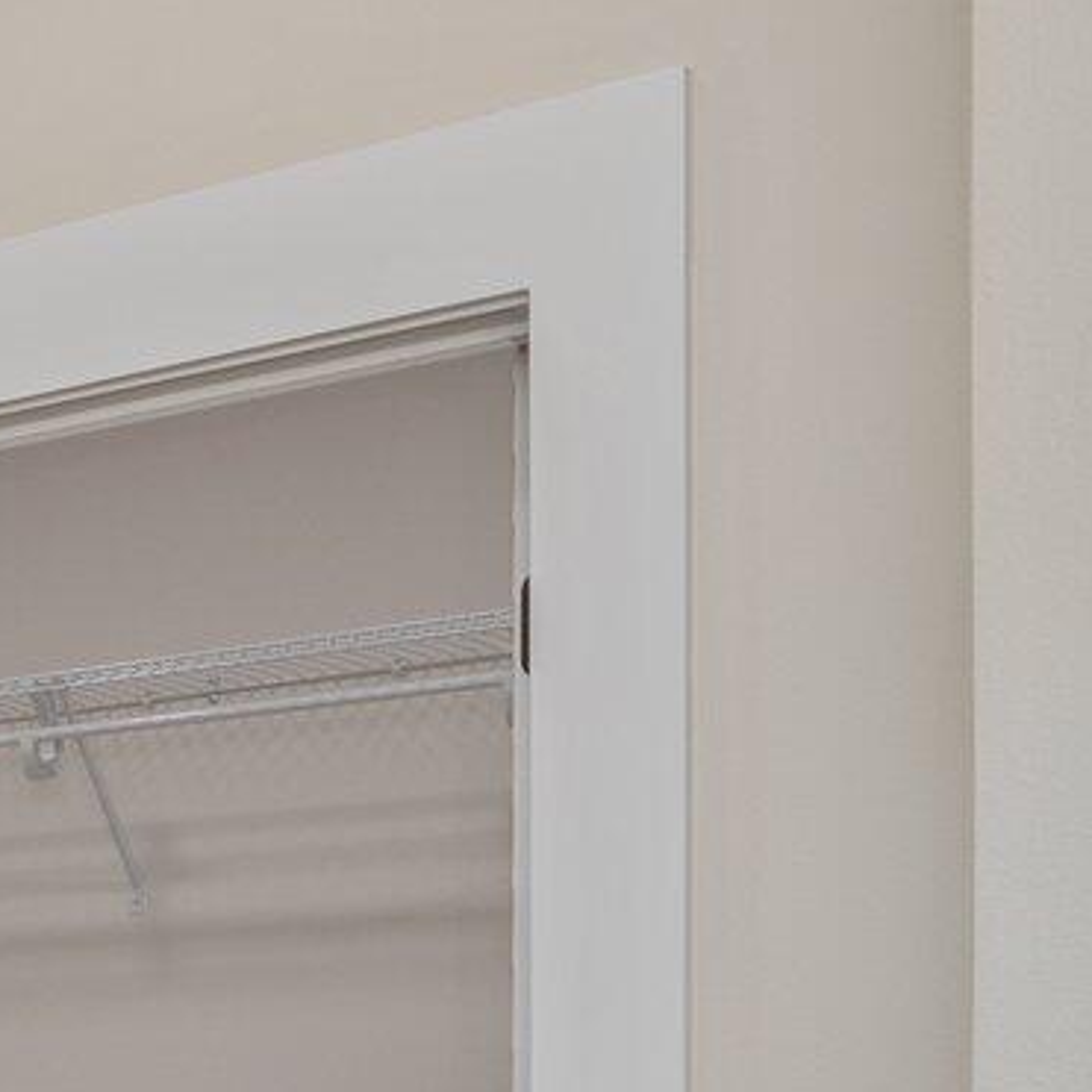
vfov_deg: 20.7
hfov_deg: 12.9
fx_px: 2760
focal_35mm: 77
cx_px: -1869
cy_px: 1363
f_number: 9
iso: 125
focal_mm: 16.5
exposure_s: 1/30
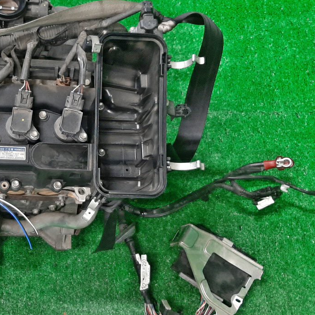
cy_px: 158
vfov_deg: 35.4
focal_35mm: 48
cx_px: 53
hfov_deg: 34.1
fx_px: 494
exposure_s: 1/50
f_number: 1.7
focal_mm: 3.93
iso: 184
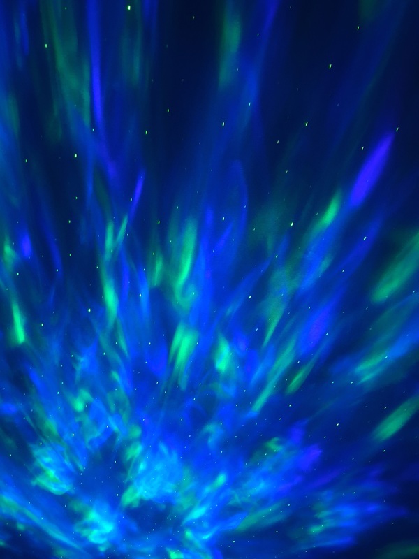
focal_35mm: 26
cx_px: 210
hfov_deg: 53.1
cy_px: 280
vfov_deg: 67.3
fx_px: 420
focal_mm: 3.98
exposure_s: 1/25
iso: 500
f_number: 1.8
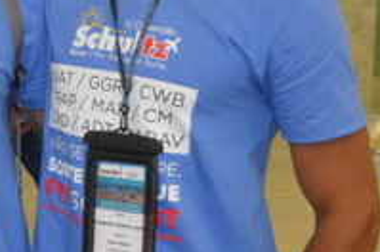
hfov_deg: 18.6
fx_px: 1001
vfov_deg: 14.3
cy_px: 76
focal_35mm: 95
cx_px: -218
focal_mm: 18
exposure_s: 1/60
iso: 720
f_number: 3.5
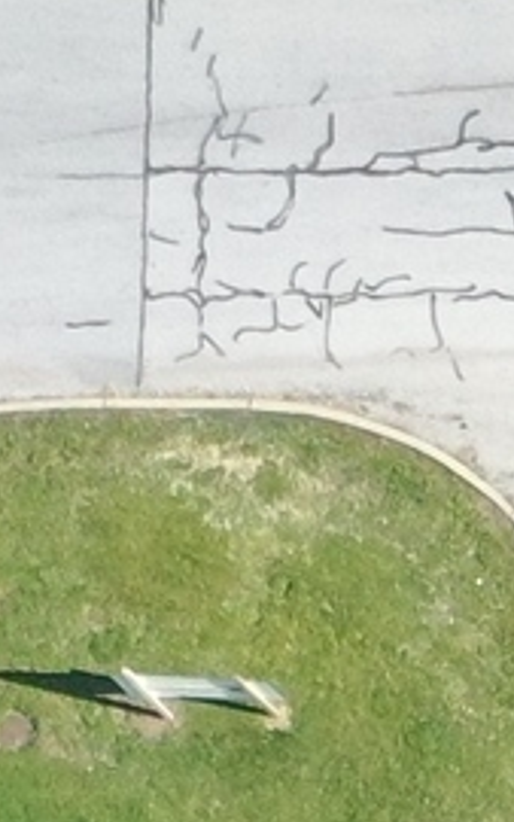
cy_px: 2408
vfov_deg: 6.0
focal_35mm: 325
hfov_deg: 3.8
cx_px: 2150
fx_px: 7276
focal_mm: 10.26
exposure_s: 1/3200
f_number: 2.8
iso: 400
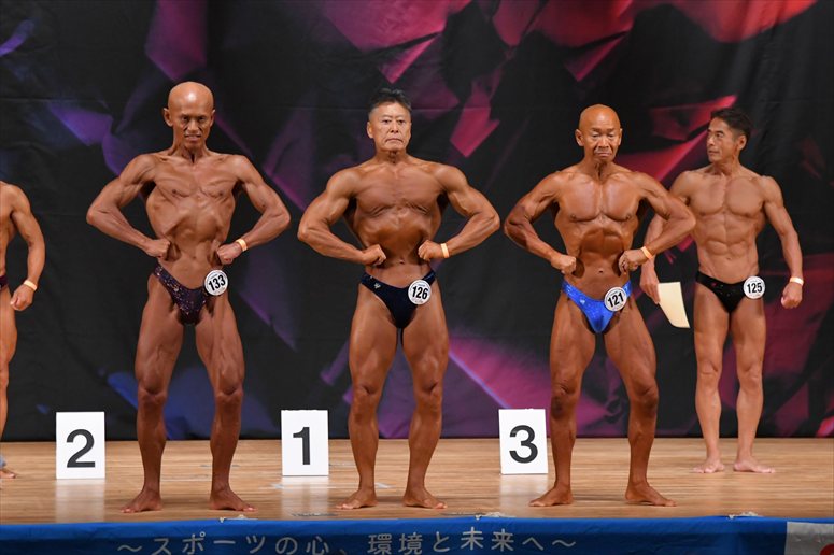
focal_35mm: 217
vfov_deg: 6.3
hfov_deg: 9.5
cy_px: 278
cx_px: 417
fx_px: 5025
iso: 4000
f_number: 5.6
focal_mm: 145
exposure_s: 1/400
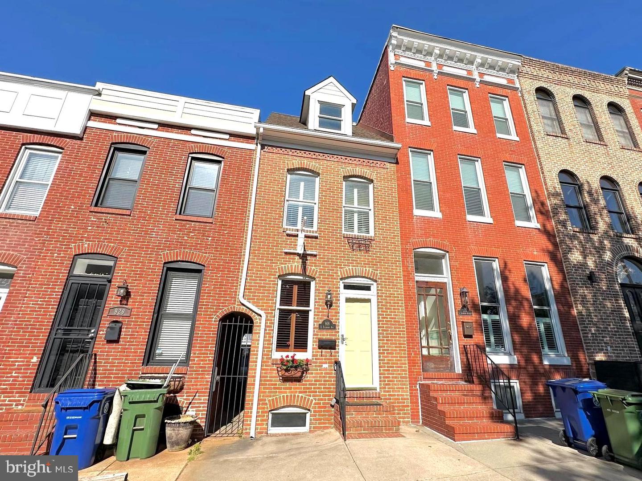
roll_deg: -0.9
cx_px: 321
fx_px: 260
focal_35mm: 14
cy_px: 240
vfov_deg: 85.7
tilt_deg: +21.4
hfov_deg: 102.1
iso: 50
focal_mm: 2.22
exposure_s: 1/3205
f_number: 2.2
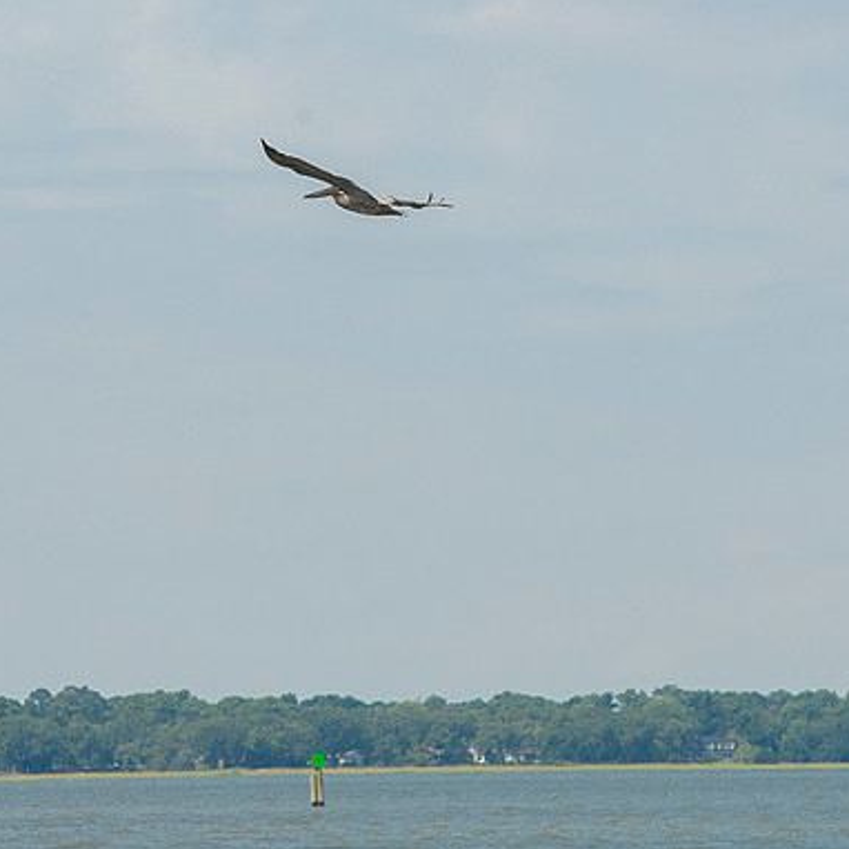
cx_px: 369
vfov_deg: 4.3
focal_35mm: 410
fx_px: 11377
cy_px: 208
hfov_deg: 4.3
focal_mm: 200
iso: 800
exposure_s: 1/1600
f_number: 10
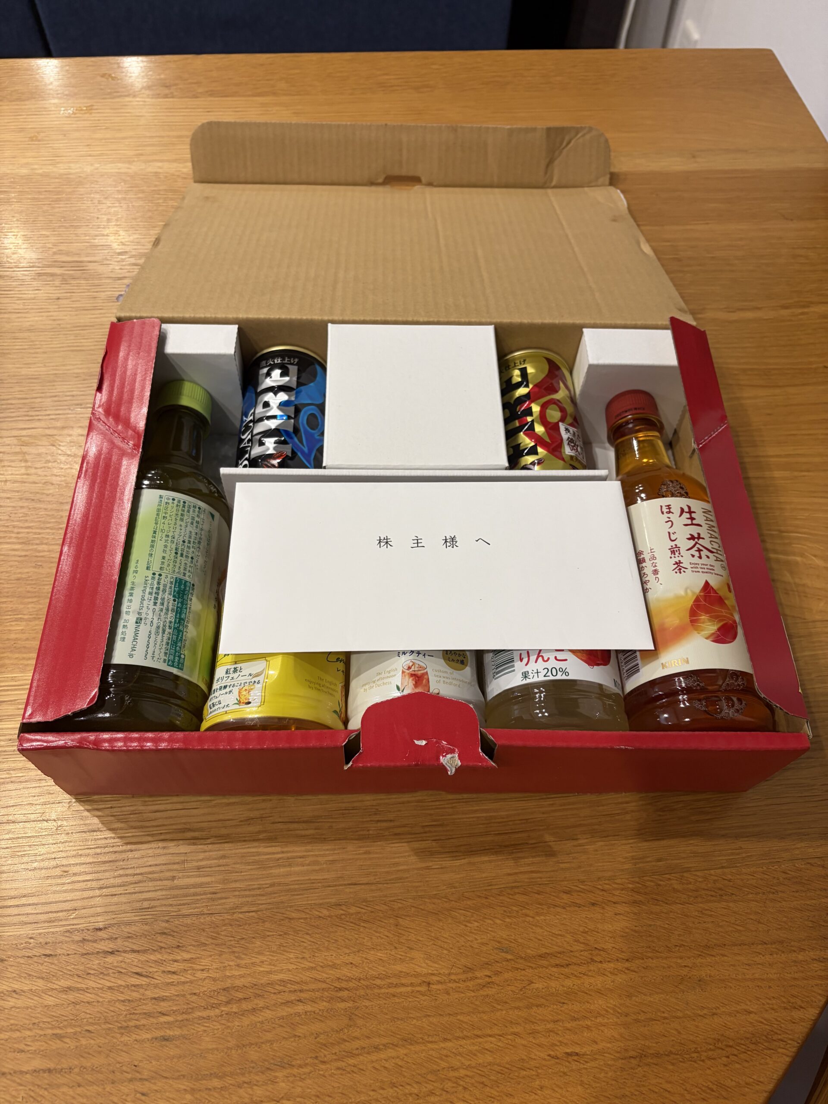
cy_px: 552
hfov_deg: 53.1
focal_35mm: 26
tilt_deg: -57.3
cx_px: 414
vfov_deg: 67.3
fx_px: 829
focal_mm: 5.96
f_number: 1.6
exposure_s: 1/50
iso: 125
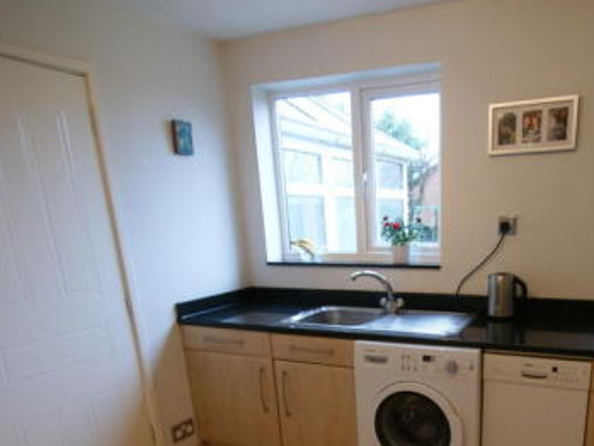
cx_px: 448
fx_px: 463
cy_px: 346
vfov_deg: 48.9
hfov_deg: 61.5
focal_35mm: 27
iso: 320
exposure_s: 1/30
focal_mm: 10
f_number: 3.5
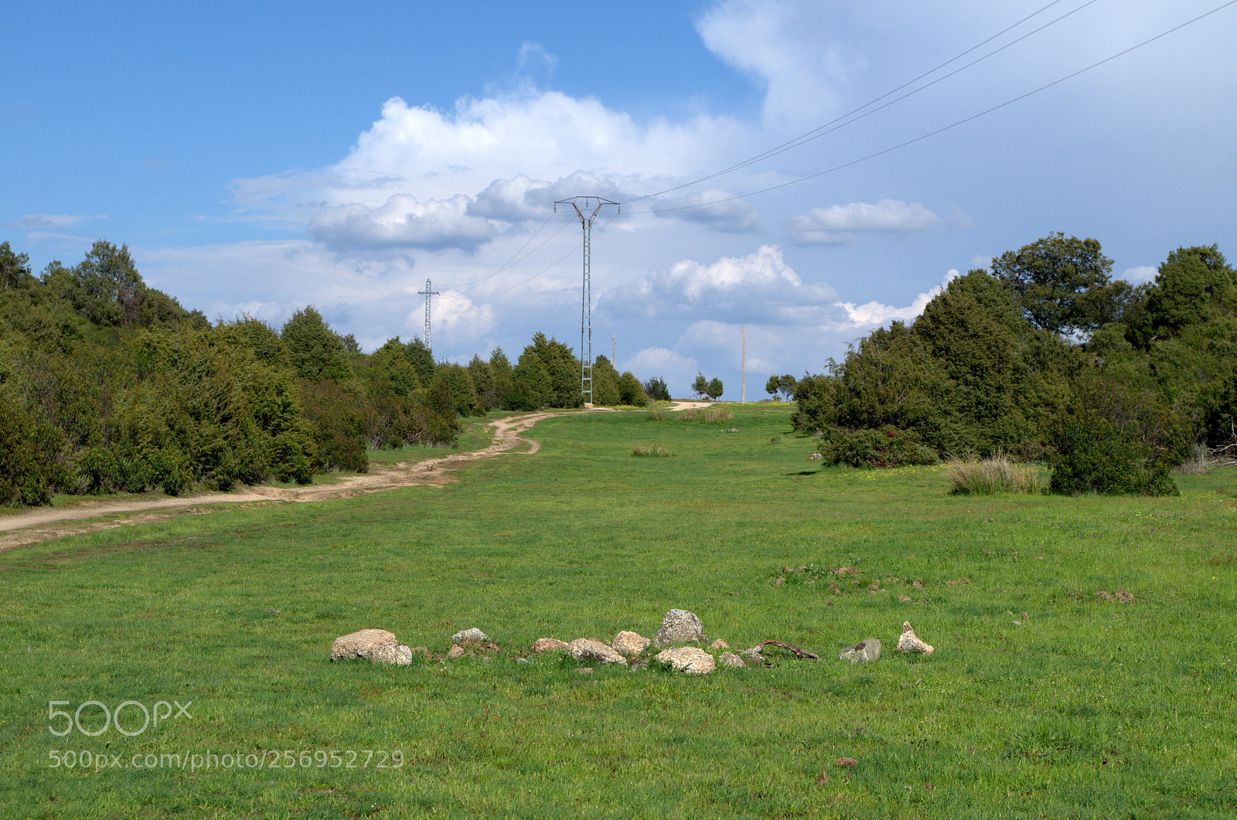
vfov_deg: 16.6
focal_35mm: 82
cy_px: 410
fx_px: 2813
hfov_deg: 24.8
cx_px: 618
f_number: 11
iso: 200
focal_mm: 55
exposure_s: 1/200
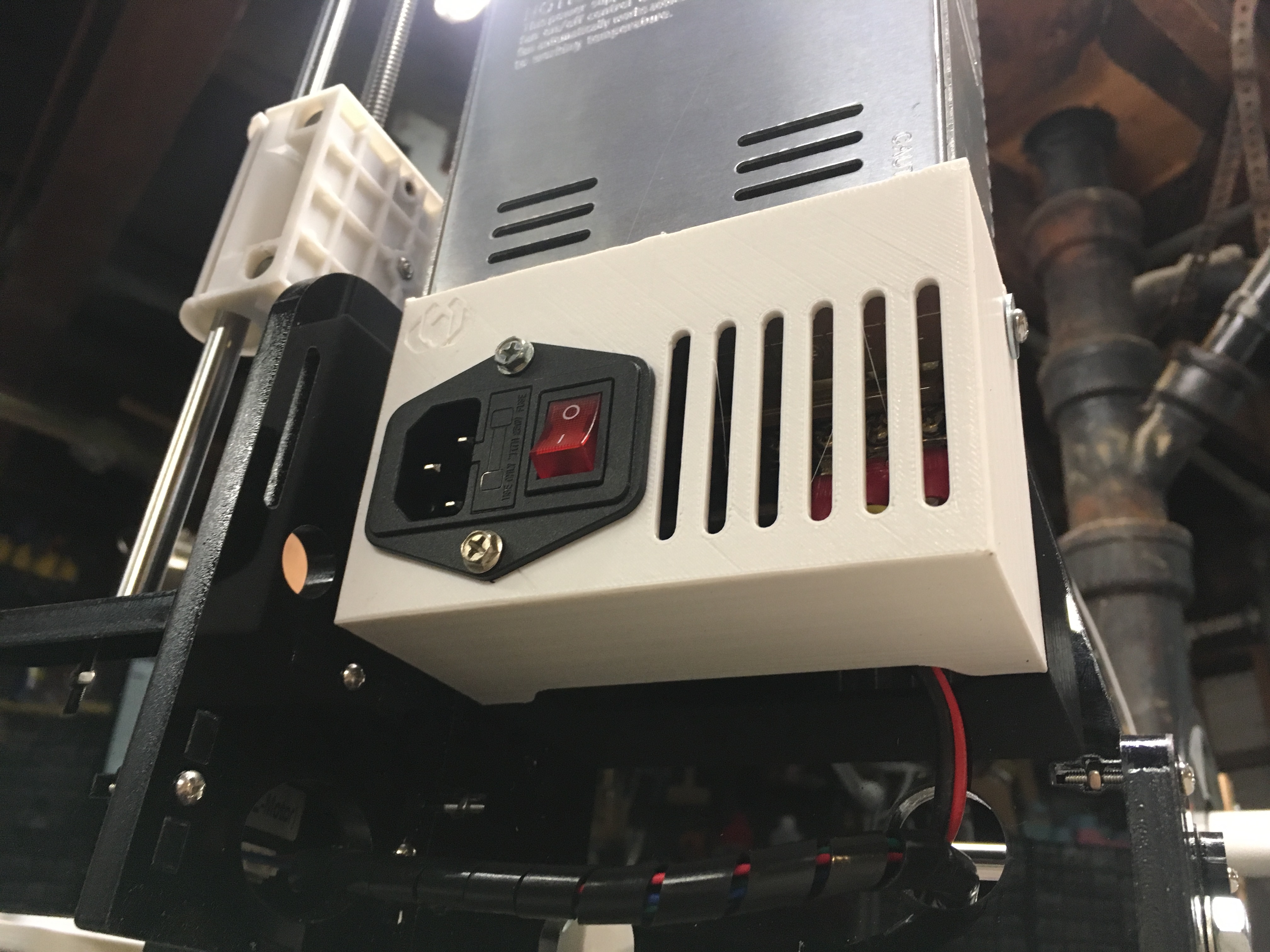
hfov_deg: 61.7
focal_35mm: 29
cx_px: 635
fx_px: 1064
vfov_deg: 48.2
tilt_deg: +27.7
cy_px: 476
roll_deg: -6.0
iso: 200
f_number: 2.2
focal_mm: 4.15
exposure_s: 1/24
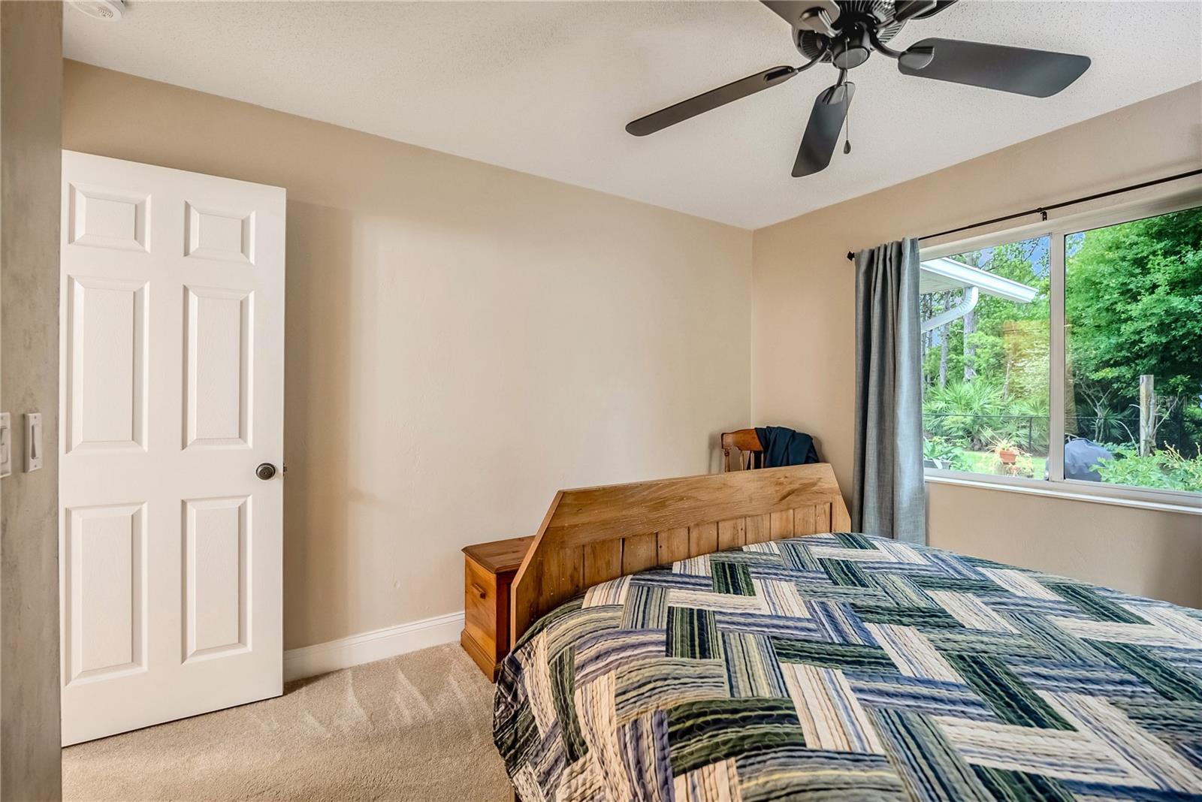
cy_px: 401
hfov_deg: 100.7
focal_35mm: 15
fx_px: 498
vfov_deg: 77.7
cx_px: 601
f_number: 4
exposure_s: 1/400
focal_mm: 14.9
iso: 2500
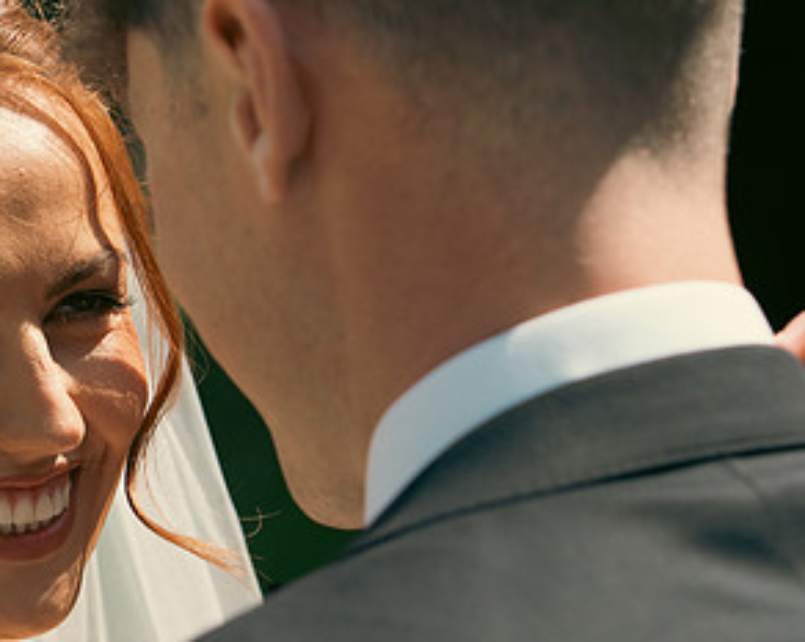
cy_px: 415
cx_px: 25
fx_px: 4665
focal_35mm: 196
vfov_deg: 7.9
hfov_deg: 9.8
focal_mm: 70
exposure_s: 1/1600
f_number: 3.5
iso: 200
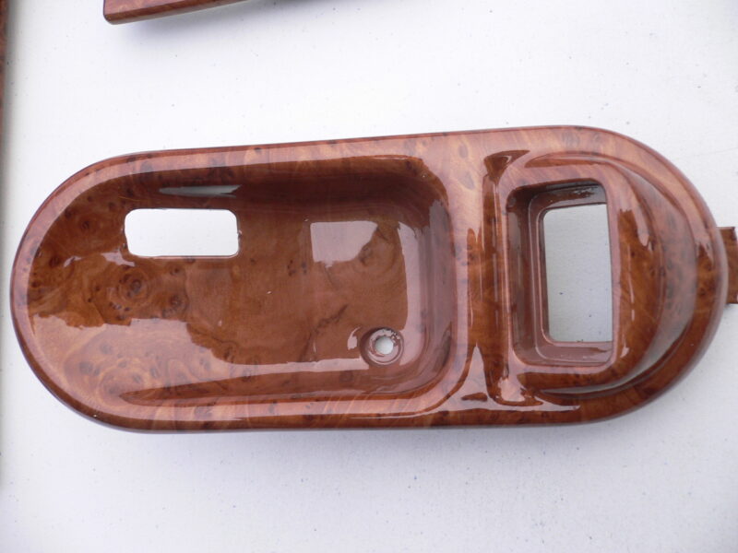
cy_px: 276
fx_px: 746
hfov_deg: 52.6
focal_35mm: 35
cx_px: 369
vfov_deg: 40.7
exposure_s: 1/80
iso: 100
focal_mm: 5.8
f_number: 2.8
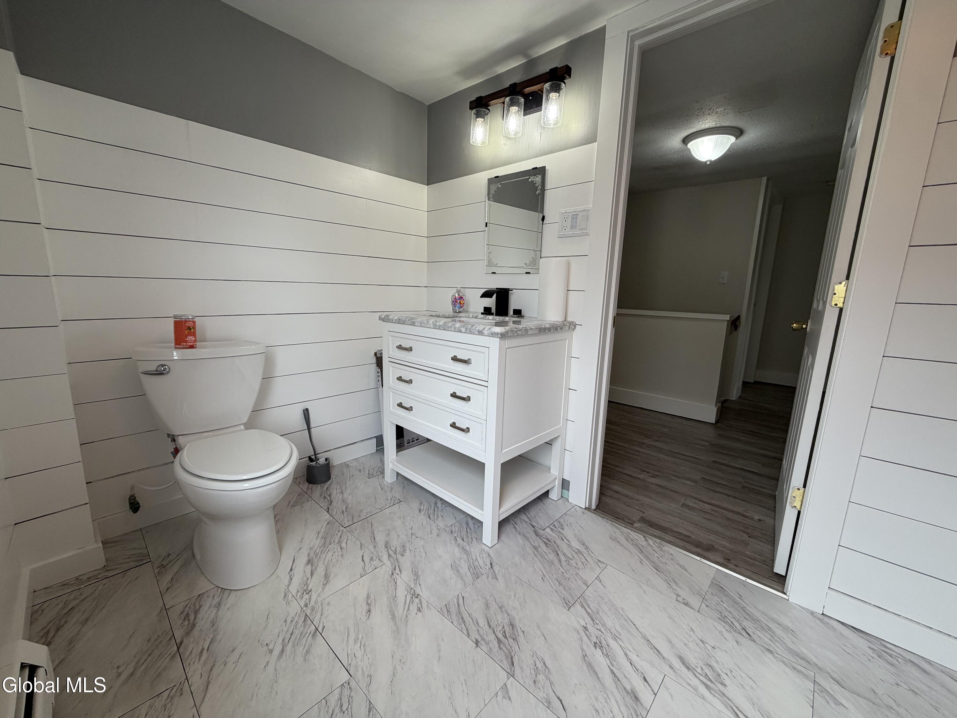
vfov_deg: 85.7
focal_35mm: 14
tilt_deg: -11.2
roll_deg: -1.8
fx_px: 387
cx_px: 478
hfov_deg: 102.1
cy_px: 359
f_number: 2.2
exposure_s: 1/120
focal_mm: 2.22
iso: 80
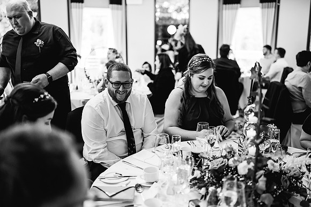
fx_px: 302
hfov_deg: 54.4
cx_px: 156
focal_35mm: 35
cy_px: 104
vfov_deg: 37.9
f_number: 1.4
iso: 1600
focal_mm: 35
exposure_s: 1/500
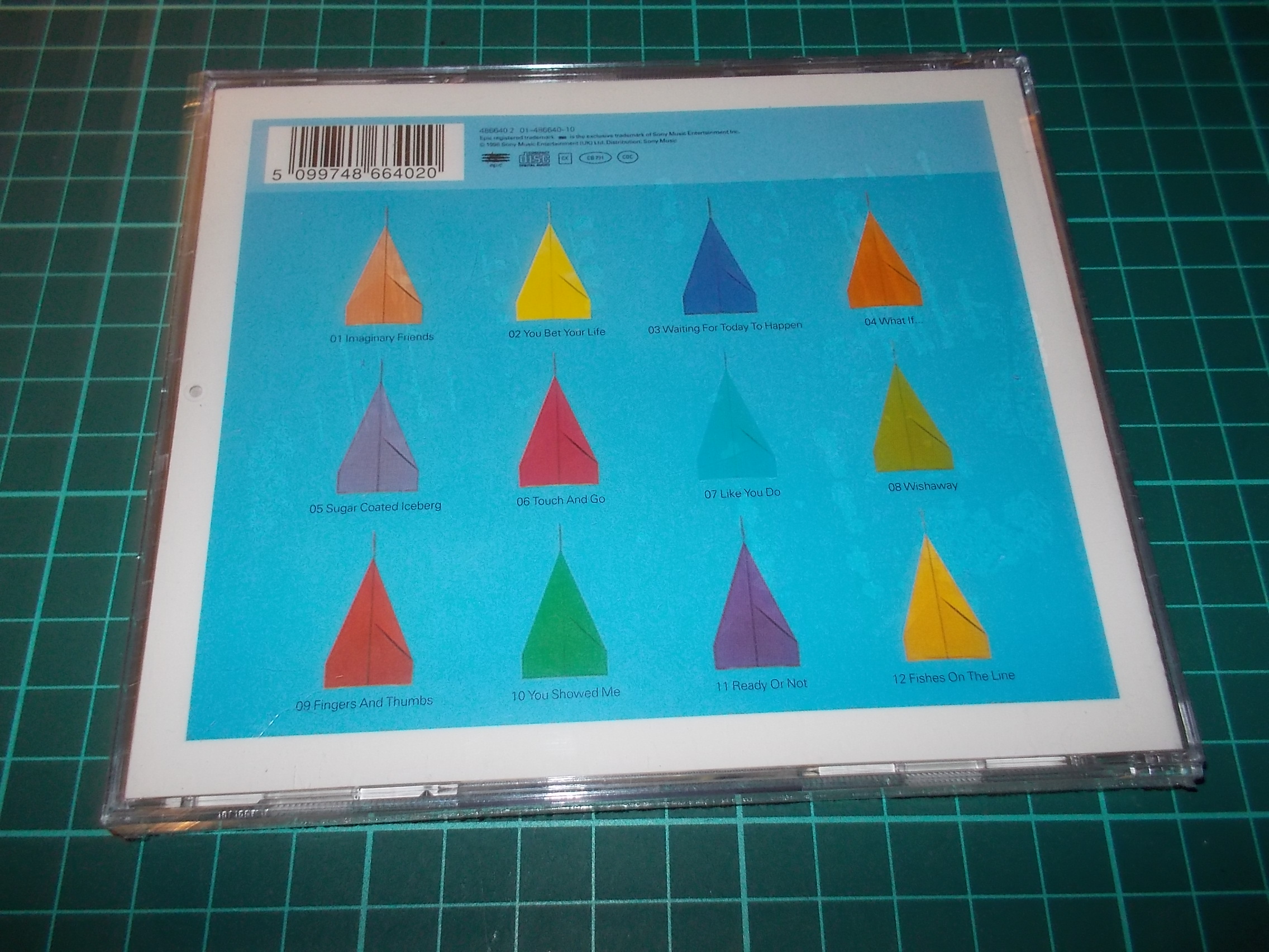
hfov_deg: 61.7
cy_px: 476
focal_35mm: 29
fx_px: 1063
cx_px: 634
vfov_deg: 48.2
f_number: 3.3
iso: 200
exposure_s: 1/30
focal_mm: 4.1
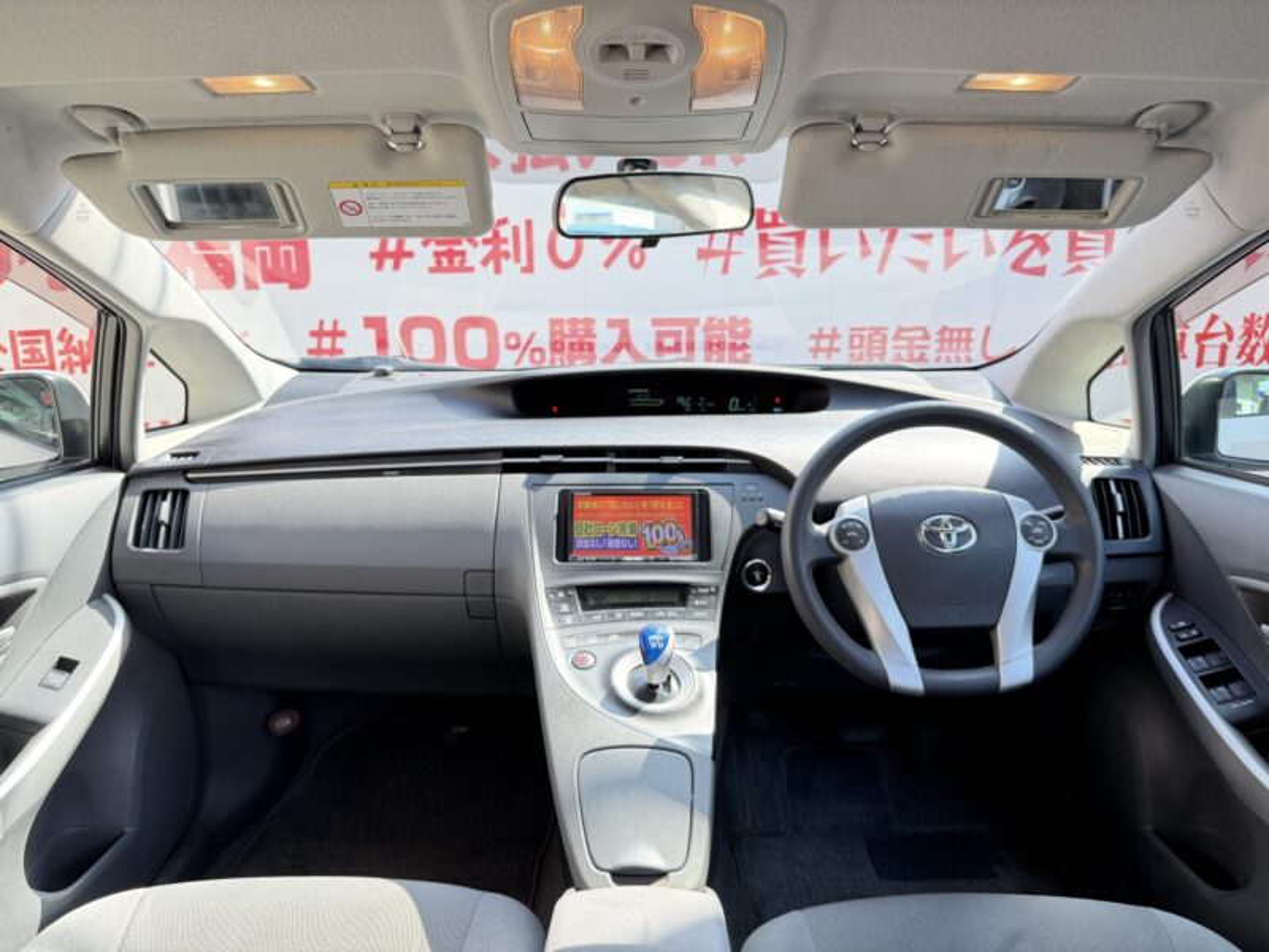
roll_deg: +0.8
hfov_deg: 71.6
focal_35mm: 24
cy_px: 476
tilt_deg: -14.3
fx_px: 880
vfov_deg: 56.8
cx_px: 634
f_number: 1.78
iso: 200
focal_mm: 6.76
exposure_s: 1/217
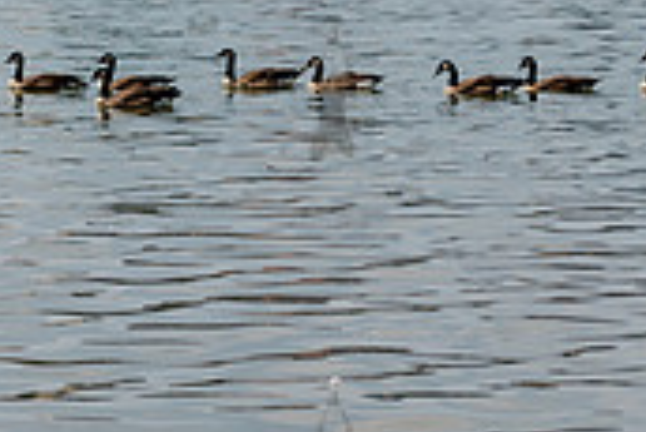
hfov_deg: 8.5
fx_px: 4328
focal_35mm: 241
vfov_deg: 5.7
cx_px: 331
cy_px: 92
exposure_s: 1/1600
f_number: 3.5
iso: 100
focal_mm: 70
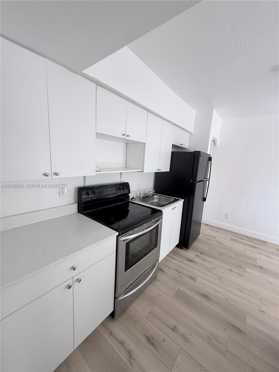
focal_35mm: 14
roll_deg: -3.6
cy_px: 186
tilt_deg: -8.8
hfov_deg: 85.7
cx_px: 140
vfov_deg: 102.1
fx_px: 150
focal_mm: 2.22
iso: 320
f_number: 2.2
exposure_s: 1/82
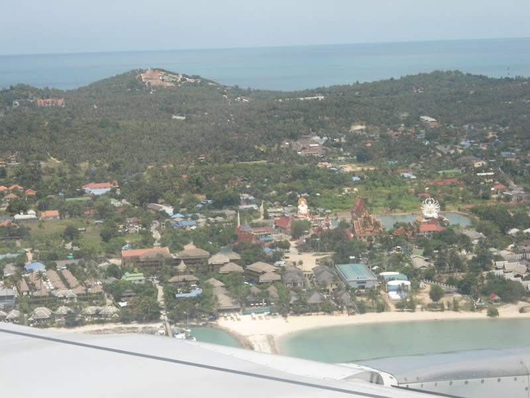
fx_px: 1347
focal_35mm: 88
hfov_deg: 22.3
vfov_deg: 16.8
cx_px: 265
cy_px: 199
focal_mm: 15.7
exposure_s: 1/400
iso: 80
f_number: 5.2
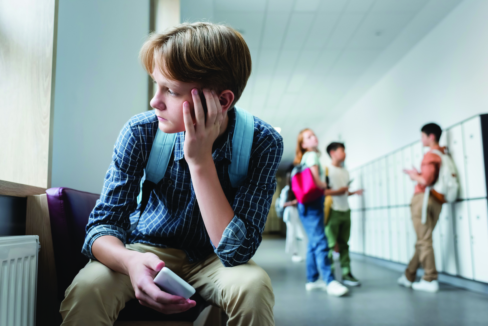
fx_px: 475
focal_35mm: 35
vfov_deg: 37.9
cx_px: 244
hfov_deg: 54.4
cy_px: 163
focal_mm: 35
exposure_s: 1/250
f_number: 4
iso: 320
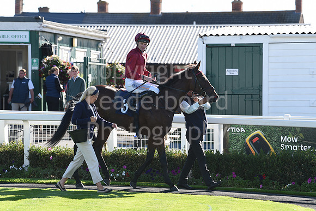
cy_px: 106
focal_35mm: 200
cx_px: 158
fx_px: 1756
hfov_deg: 10.3
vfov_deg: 6.9
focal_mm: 200
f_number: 6.3
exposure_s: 1/640
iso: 400
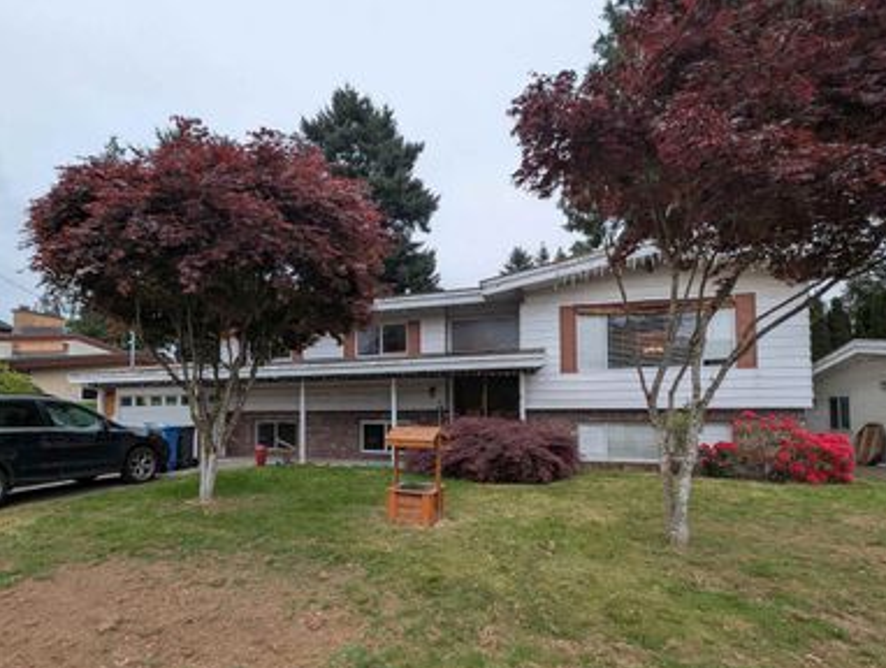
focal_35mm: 17
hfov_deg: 90.5
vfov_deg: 74.2
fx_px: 436
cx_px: 390
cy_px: 397
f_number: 2.2
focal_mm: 1.95
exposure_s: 1/521
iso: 48
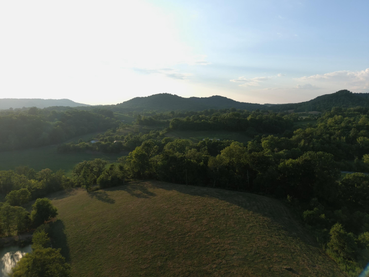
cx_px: 184
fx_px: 277
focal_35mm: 26
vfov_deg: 53.0
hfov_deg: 67.3
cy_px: 138
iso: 100
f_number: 1.8
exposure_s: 1/640
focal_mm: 4.74
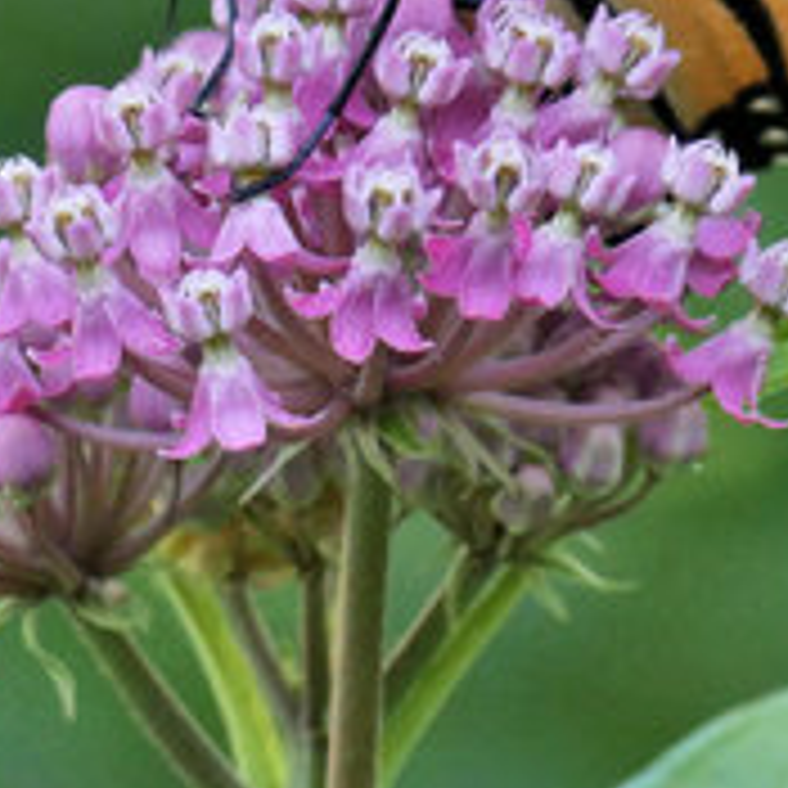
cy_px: -74
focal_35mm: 1945
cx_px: 293
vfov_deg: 0.9
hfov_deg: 0.9
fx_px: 50093
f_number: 9
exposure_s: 1/400
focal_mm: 300
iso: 1600
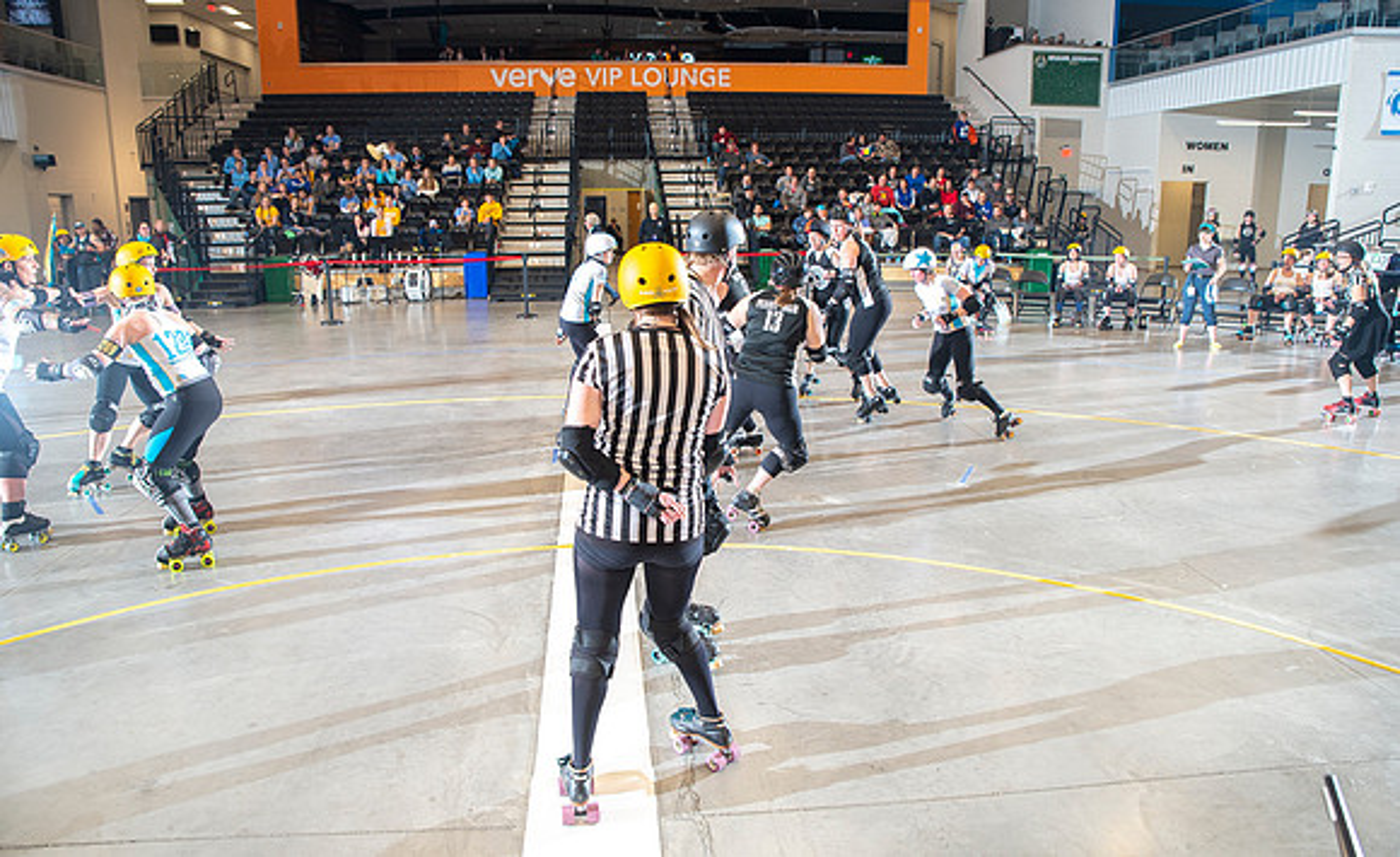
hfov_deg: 71.5
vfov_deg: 47.5
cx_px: 698
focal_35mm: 26
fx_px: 973
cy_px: 411
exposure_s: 1/160
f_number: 5
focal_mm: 24
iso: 500
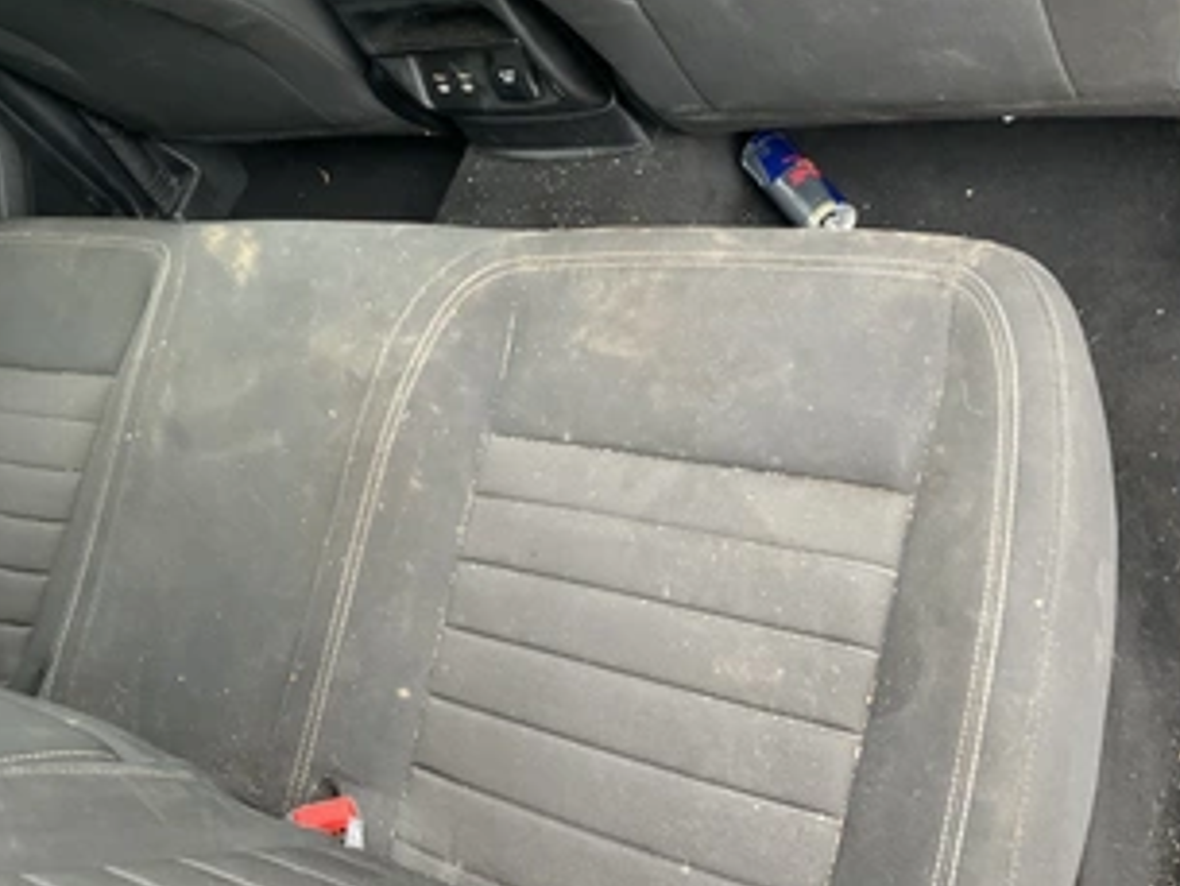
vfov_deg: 37.6
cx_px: 526
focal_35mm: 38
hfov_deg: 48.9
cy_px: 371
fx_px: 1296
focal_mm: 3
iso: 125
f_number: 1.8
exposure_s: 1/60
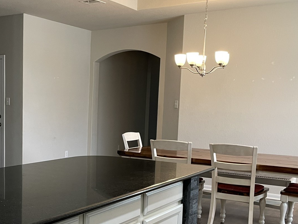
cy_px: 155
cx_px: 60
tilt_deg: -6.8
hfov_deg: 36.9
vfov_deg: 28.9
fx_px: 430
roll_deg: -0.9
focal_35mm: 50
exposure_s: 1/60
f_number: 1.6
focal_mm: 4.2
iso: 125
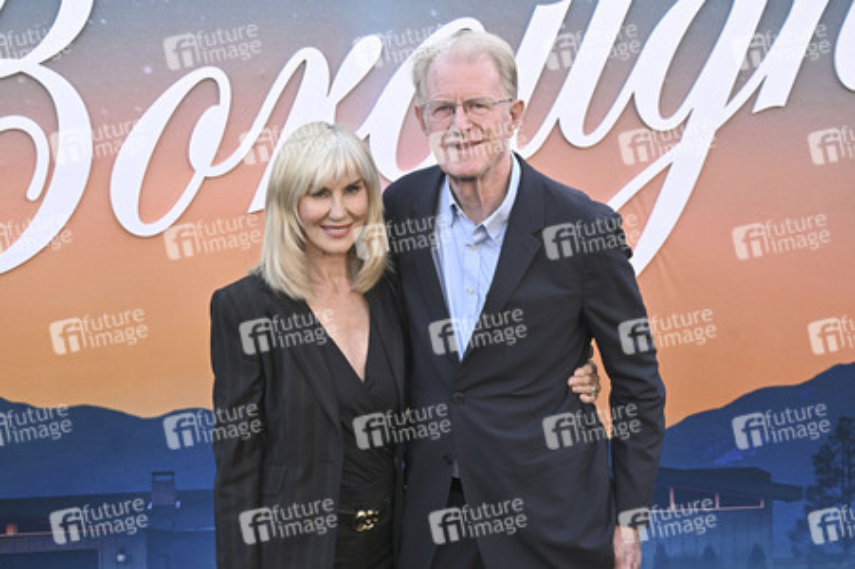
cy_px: 284
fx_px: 1139
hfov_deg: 41.1
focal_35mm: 48
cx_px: 428
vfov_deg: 28.0
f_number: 7.1
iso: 800
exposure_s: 1/320
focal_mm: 48
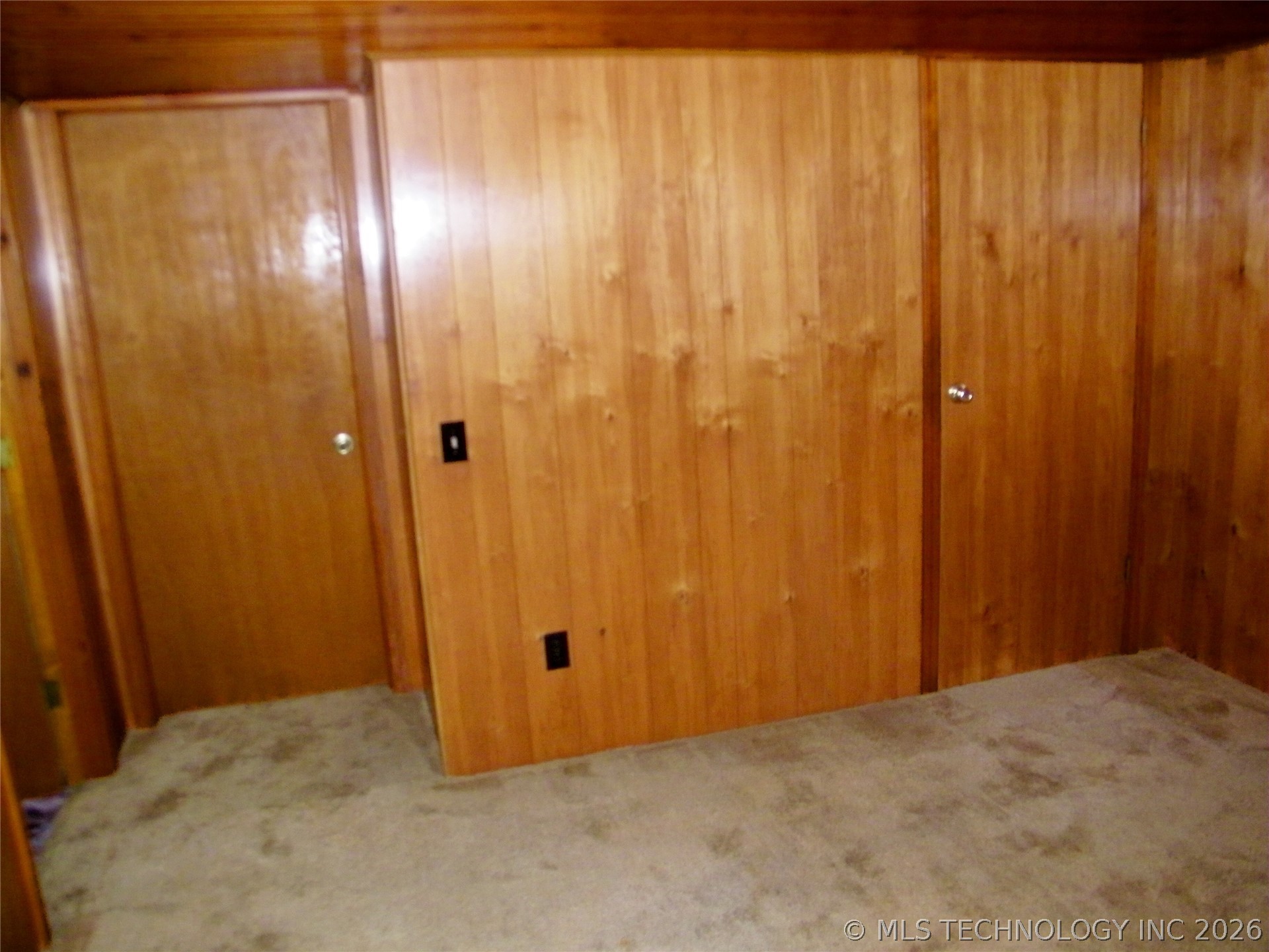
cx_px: 634
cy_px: 476
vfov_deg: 49.7
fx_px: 1026
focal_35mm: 28
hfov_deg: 63.4
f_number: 3.5
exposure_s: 1/30
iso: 200
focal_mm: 5
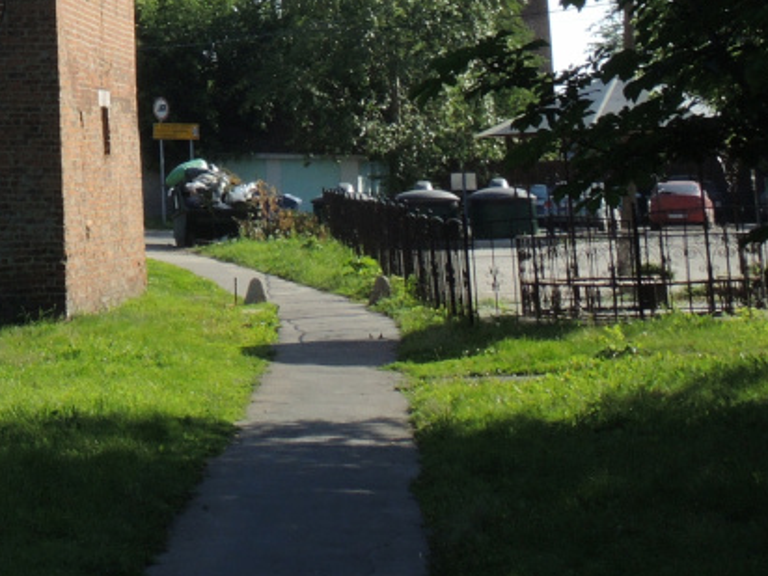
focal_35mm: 119
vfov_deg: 11.8
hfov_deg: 15.7
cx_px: -244
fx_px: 2640
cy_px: -343
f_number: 8
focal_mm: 7.6
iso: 200
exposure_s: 1/320
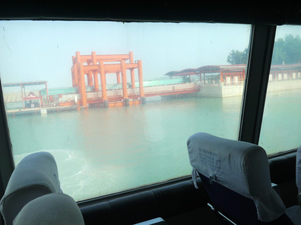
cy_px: 112
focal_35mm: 28
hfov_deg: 63.4
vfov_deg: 49.7
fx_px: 243
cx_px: 150
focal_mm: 14
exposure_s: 1/250
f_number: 6.3
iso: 160
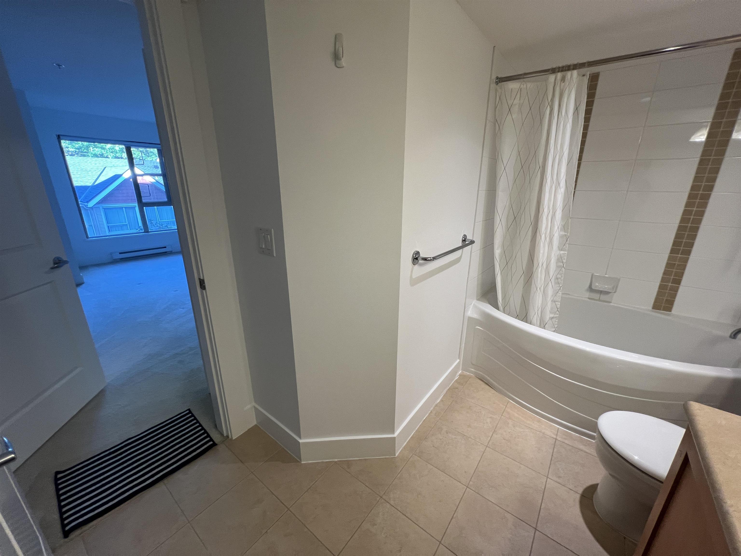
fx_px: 278
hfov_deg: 106.2
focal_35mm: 13
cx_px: 370
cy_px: 278
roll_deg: +0.5
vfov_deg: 89.9
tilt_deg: -17.4
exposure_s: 1/120
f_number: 1.8
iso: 160
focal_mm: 1.57
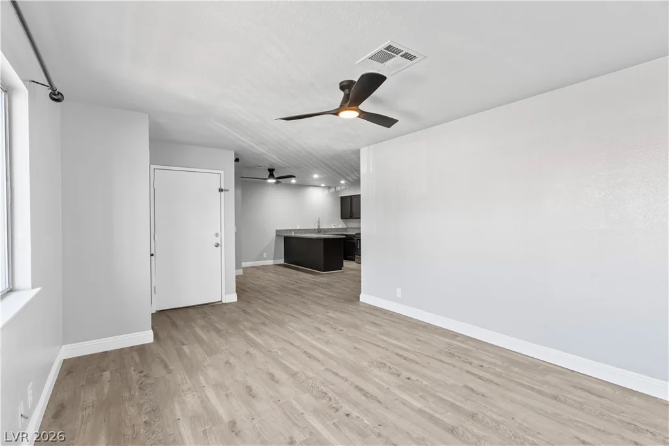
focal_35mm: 17
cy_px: 223
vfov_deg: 70.5
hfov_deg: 93.3
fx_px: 316
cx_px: 334
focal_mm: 17
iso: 400
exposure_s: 1/1.25
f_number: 8
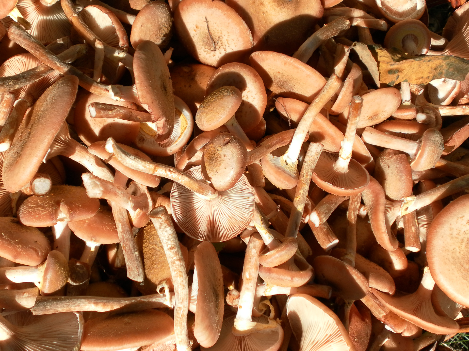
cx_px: 216
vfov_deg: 28.6
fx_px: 691
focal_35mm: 51
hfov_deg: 37.5
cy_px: 164
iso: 80
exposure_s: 1/640
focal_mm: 8.2
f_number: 4.3
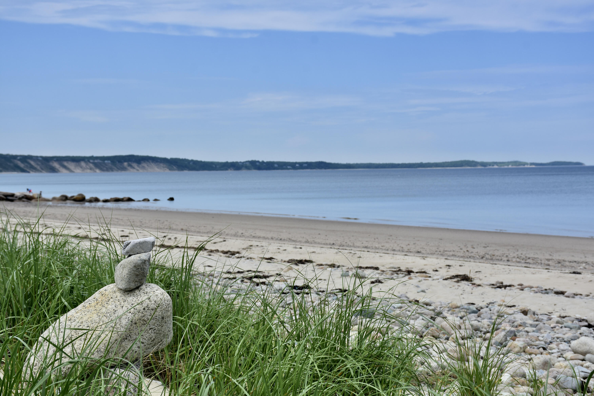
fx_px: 1040
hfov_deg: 31.9
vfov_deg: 21.6
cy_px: 198
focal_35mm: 63
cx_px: 297
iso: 160
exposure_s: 1/500
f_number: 8
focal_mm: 42
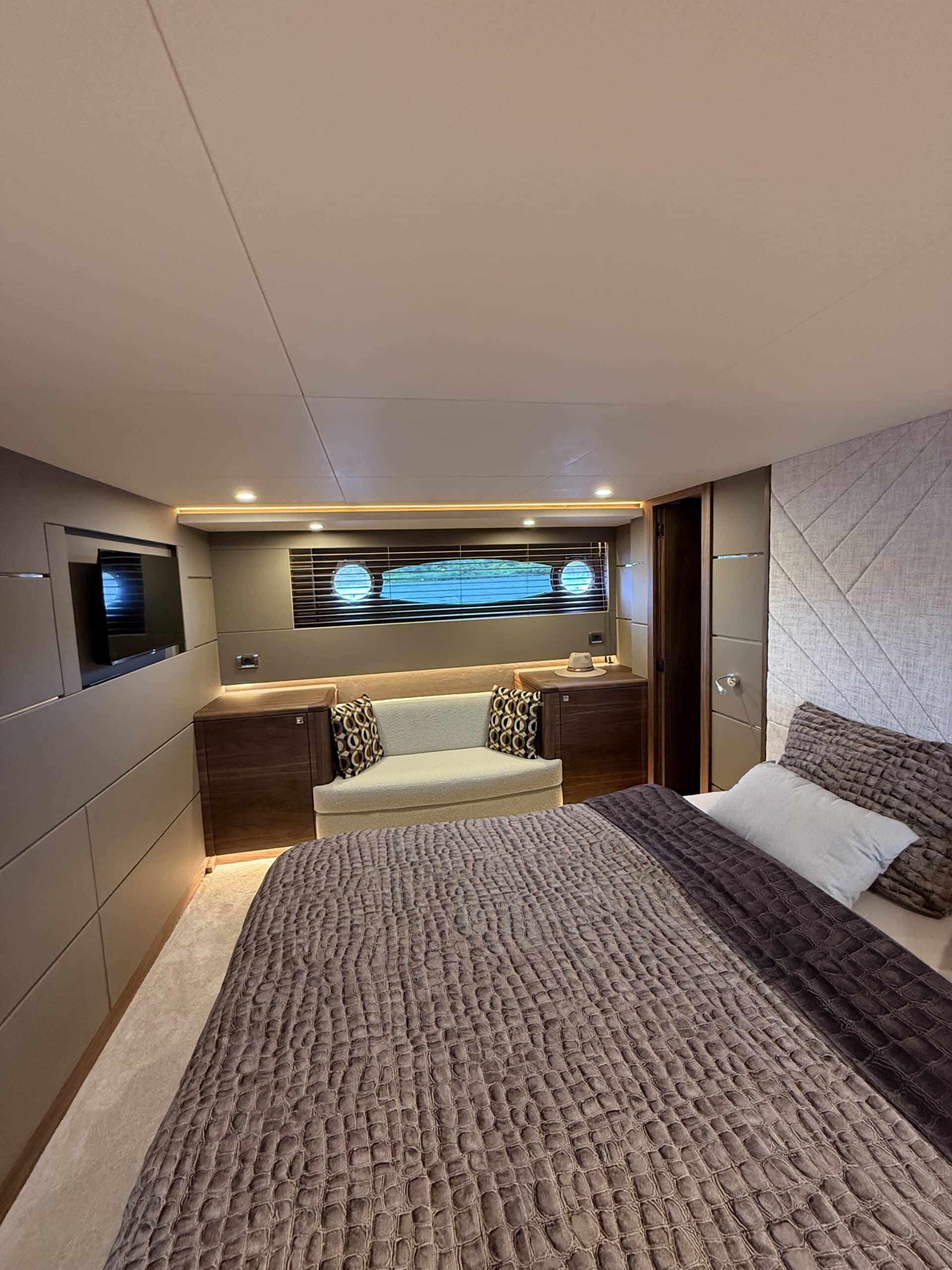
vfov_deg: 102.1
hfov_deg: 85.7
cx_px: 476
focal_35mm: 14
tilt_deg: -6.3
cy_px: 635
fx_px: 513
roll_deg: +2.4
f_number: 2.2
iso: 400
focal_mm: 2.22
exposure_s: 1/50
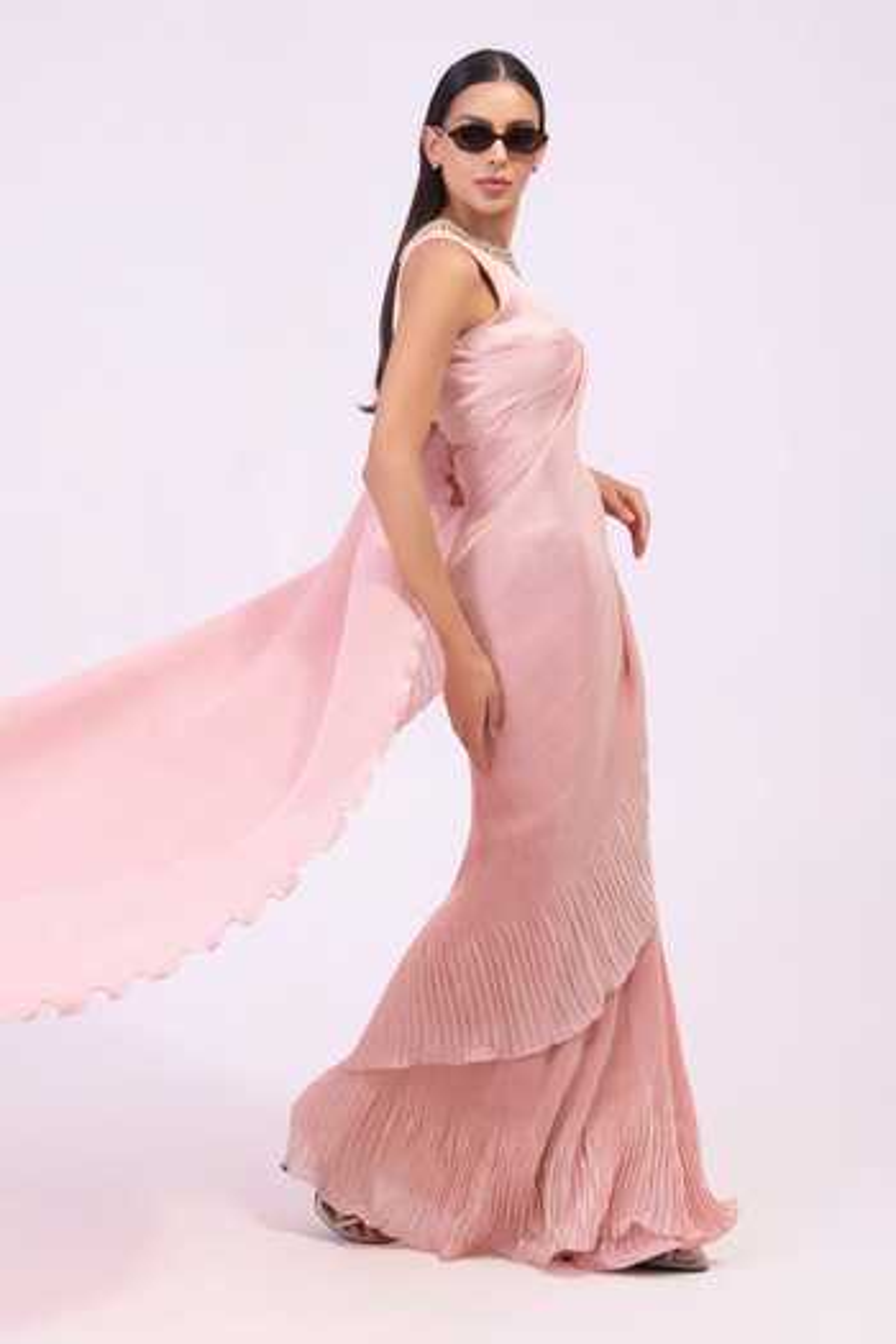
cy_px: 672
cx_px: 448
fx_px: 2613
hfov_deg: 19.5
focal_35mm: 70
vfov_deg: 28.8
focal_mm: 70
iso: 250
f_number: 9
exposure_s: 1/125
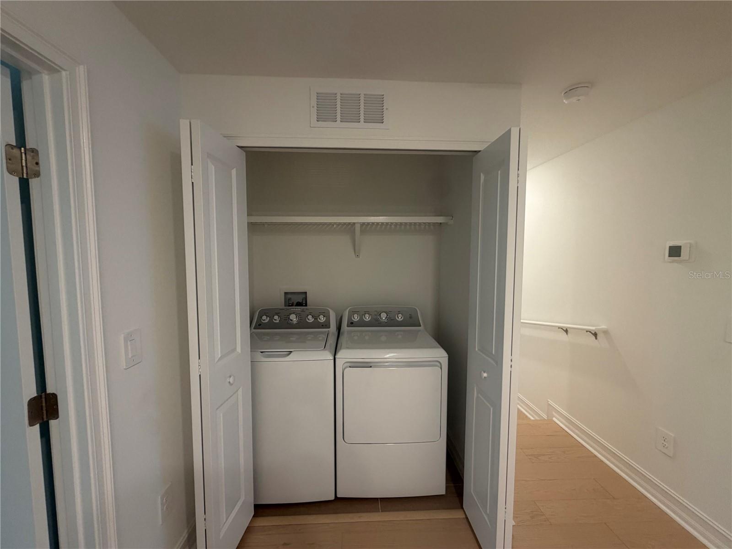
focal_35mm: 14
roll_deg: +0.5
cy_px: 274
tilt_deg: -3.5
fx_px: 296
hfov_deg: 102.1
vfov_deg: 85.7
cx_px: 366
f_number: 2.2
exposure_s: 1/60
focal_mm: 2.22
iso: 160
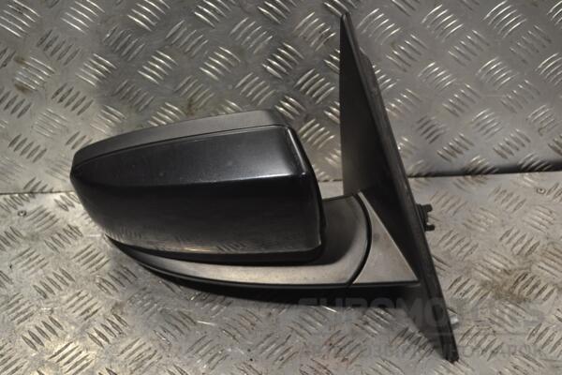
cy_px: 188
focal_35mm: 52
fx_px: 820
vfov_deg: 25.8
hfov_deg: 37.9
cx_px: 281
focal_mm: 35
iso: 400
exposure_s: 1/100
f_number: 5
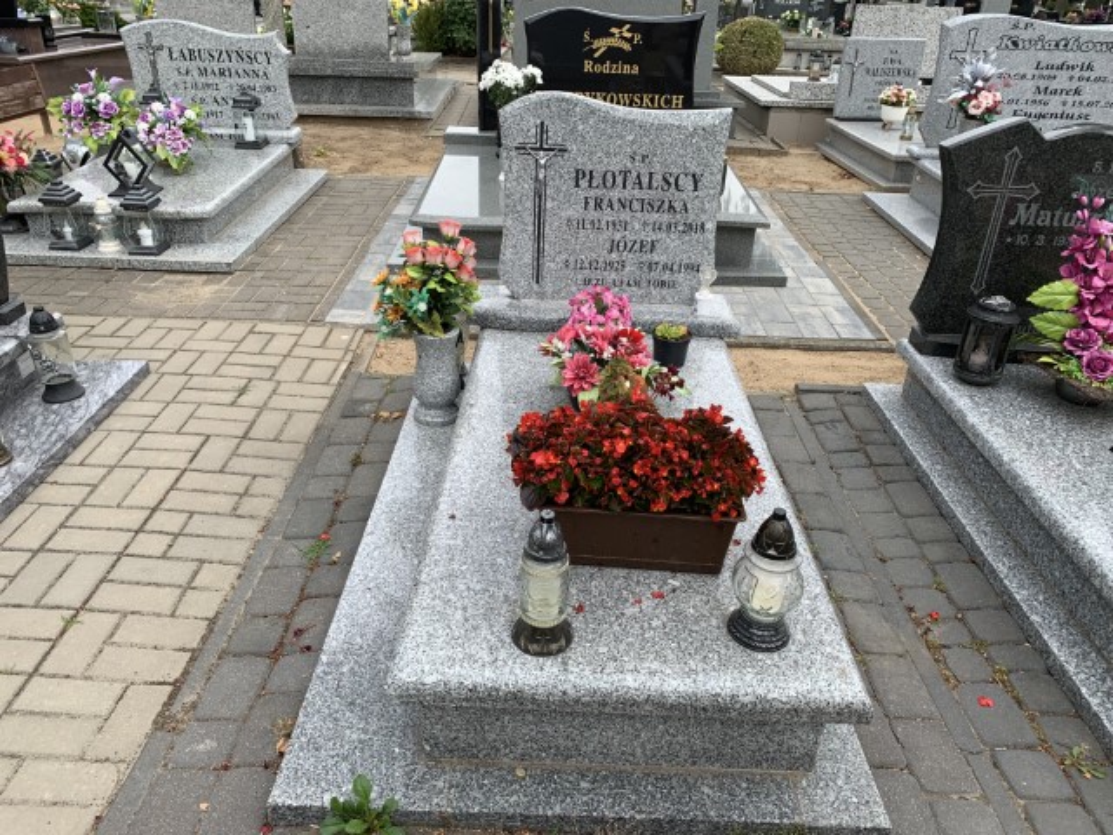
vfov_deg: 53.1
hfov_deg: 67.3
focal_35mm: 26
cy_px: 418
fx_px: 836
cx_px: 556
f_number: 1.8
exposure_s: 1/1065
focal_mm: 4.25
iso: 25
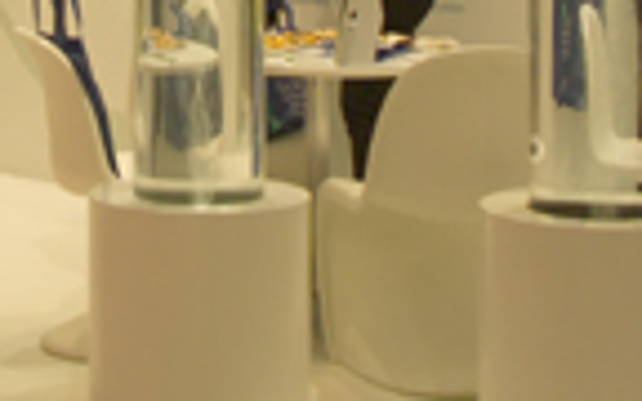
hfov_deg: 16.8
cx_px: 94
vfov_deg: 10.1
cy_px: -307
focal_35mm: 123
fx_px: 2152
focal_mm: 29
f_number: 9.5
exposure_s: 1/8
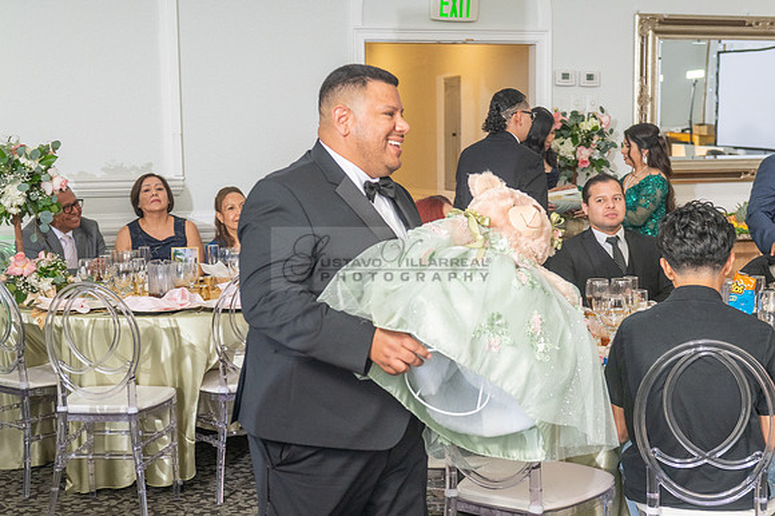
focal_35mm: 58
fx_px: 1253
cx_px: 397
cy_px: 306
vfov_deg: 23.2
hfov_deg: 34.4
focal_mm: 35
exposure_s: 1/200
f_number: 3.5
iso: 500
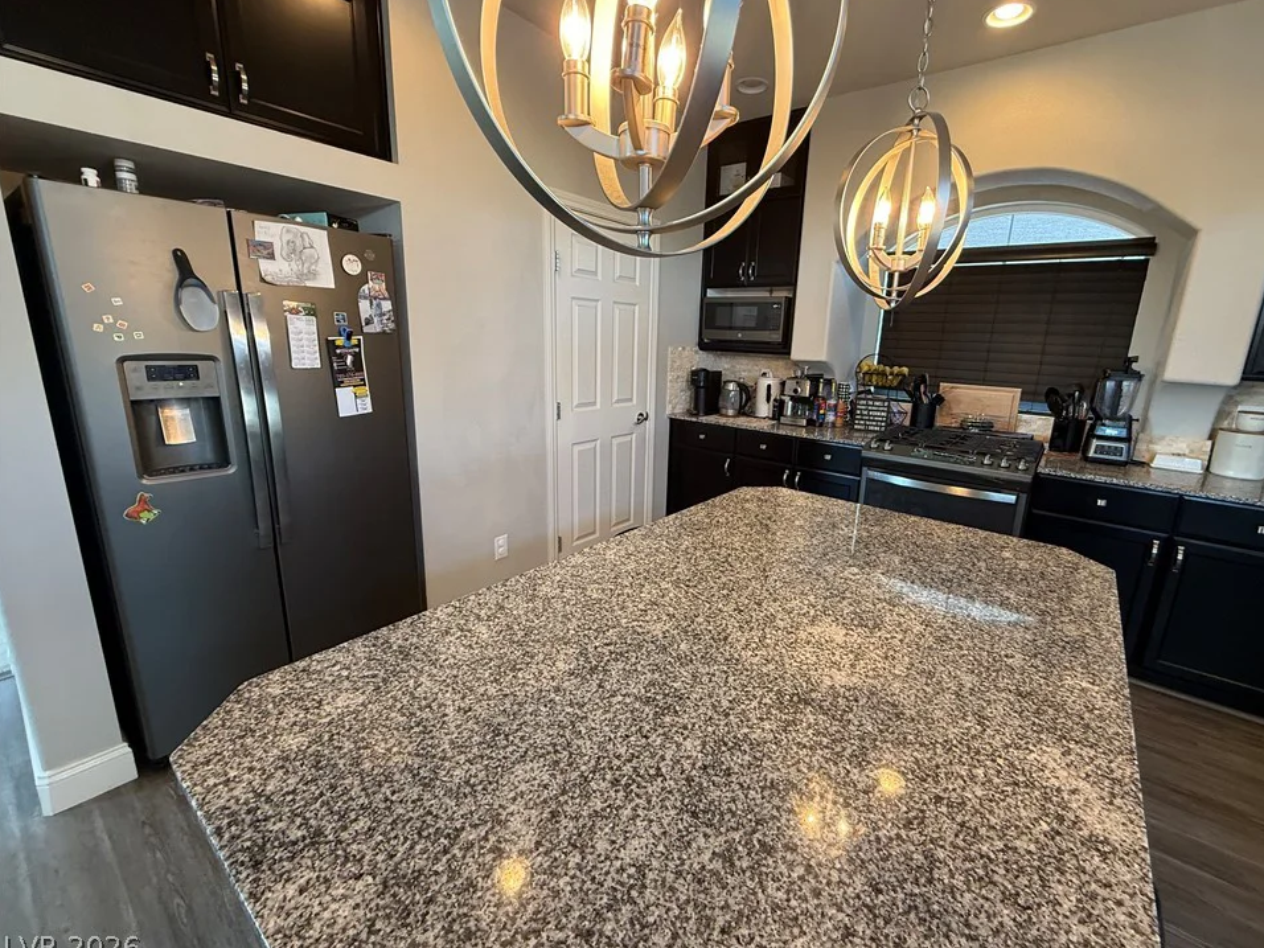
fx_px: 548
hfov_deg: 98.0
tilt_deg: -12.6
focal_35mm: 15
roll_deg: -2.3
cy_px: 461
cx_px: 673
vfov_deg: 81.7
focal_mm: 2.22
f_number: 2.2
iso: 200
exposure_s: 1/60
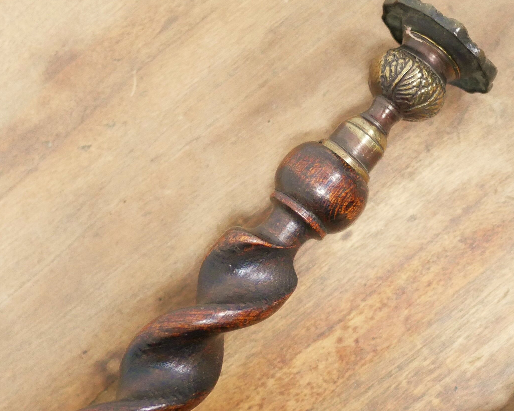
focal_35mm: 87
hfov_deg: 21.7
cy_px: 291
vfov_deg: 17.6
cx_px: 419
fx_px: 1323
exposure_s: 1/60
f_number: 1.7
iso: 2000
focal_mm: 20
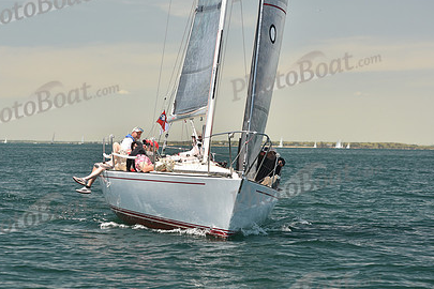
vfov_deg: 10.1
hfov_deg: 15.1
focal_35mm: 136
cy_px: 144
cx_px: 176
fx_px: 1639
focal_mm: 95
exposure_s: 1/800
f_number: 4.5
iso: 250
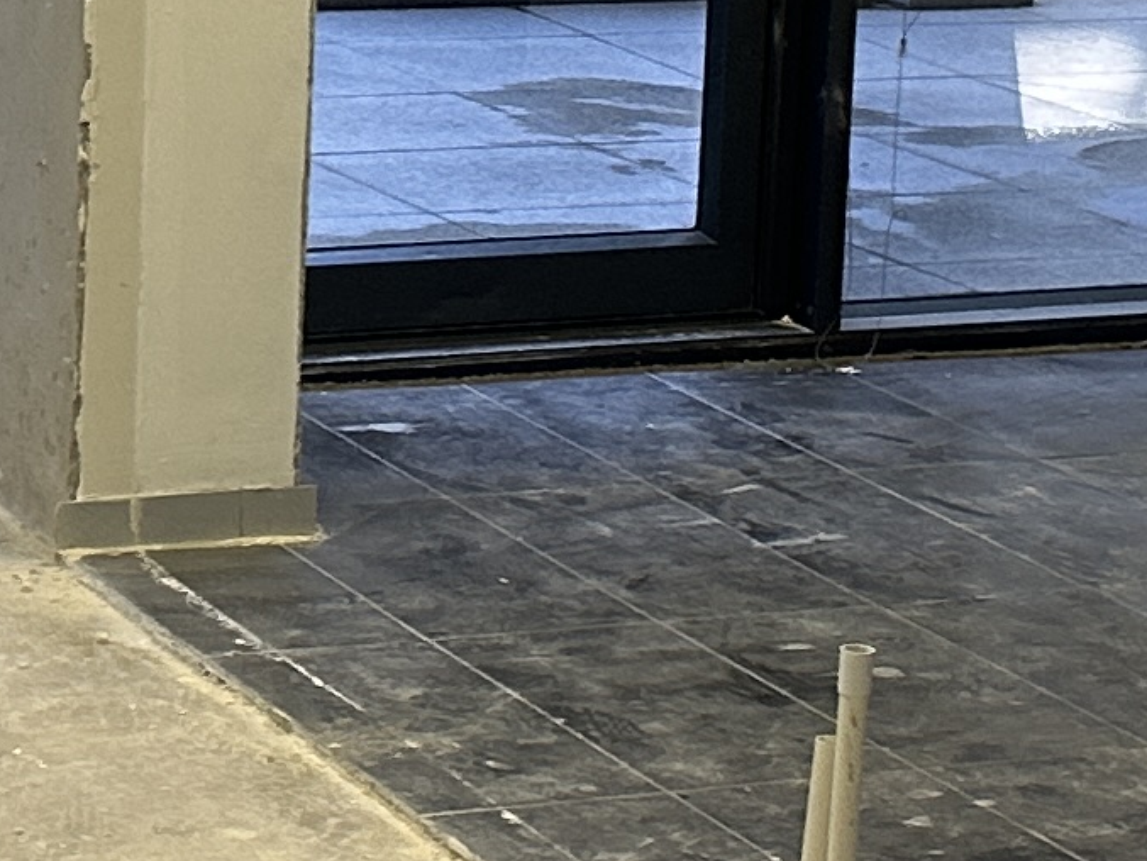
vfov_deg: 10.3
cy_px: 49
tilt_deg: -9.1
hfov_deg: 13.8
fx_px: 4739
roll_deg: -1.9
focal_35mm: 143
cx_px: 395
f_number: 1.78
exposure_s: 1/100
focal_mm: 6.86
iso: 200
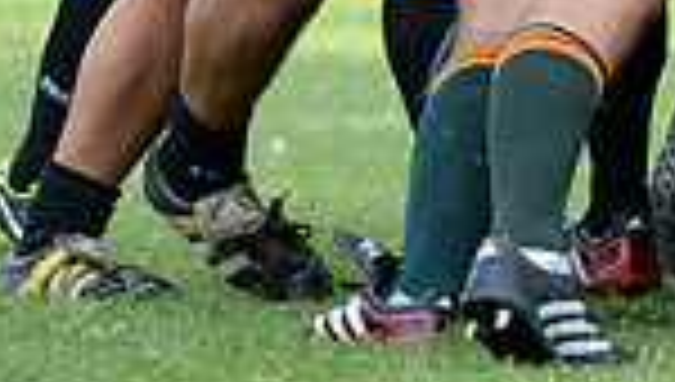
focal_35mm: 808
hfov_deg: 2.7
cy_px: -402
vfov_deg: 1.5
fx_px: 14488
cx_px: 1206
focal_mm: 200
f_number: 4
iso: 800
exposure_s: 1/640
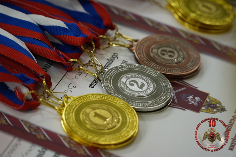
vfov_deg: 10.4
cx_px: 118
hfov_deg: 15.5
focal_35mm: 132
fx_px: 865
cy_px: 78
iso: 800
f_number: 4
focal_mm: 88
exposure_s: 1/160
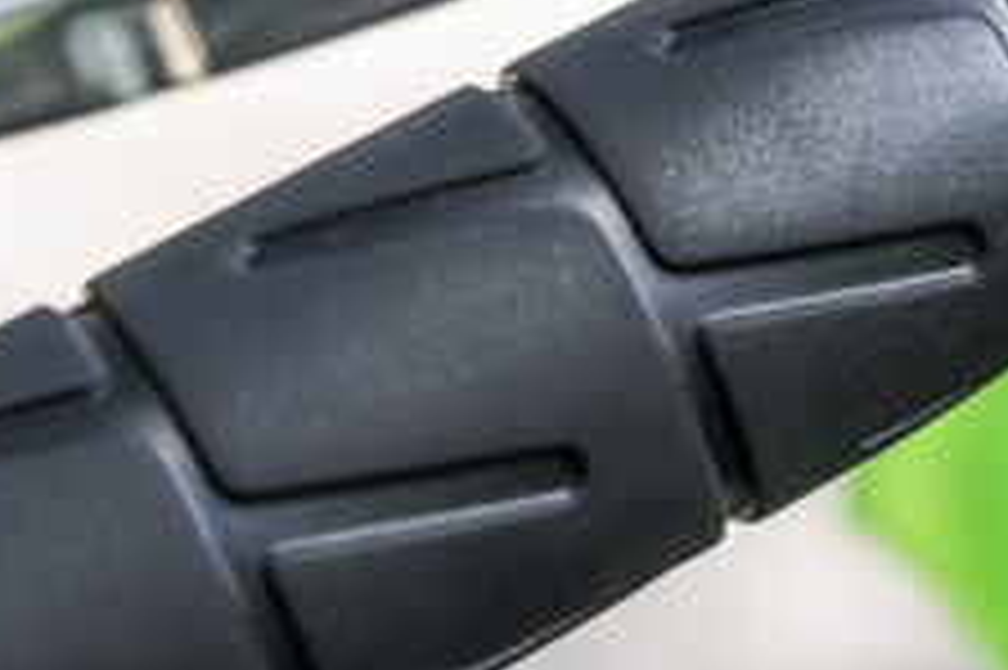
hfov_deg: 11.3
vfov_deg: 8.4
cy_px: -375
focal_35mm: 160
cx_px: 2174
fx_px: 4477
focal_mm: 35
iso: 500
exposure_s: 1/400
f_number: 5
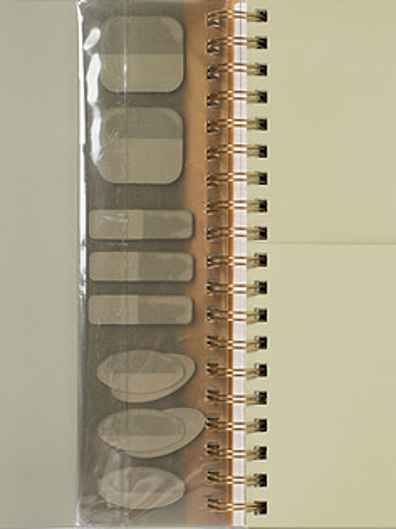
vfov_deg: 16.8
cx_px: 258
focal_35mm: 117
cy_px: 280
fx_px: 1786
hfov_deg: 12.6
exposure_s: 1/250
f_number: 13
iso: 200
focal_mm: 50
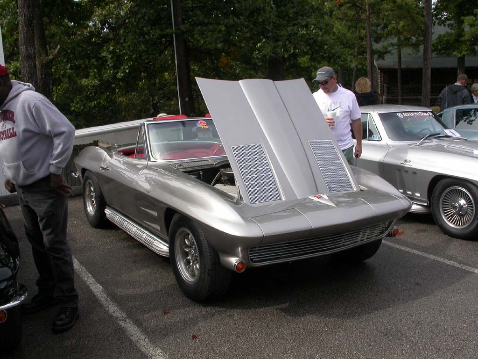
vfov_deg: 37.7
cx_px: 239
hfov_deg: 49.0
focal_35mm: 38
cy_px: 180
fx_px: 525
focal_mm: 7.85
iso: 100
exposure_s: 1/236
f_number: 6.7
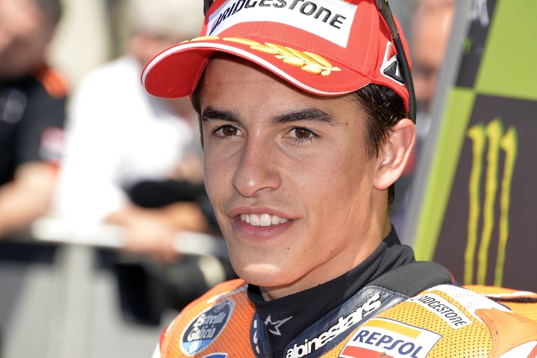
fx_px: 4475
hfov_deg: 6.9
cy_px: 179
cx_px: 268
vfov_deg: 4.6
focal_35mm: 300
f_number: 8
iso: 1000
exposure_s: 1/1250
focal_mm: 300
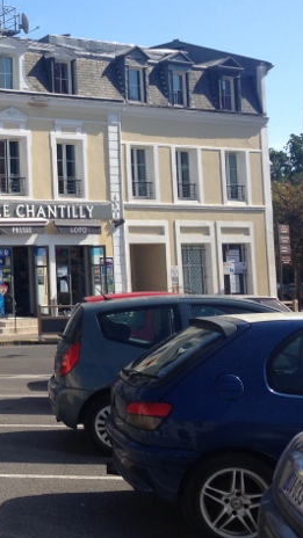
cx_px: -120
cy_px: 196
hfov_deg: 17.8
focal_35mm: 62
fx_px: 886
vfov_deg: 33.6
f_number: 2.4
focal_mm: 4.13
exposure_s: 1/1022
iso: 50
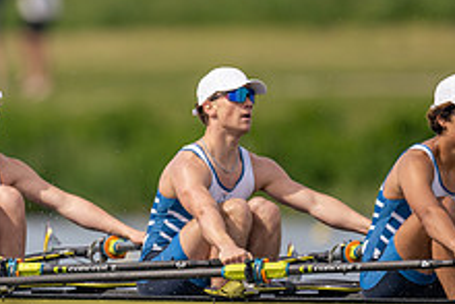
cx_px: 64
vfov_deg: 0.9
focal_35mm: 1583
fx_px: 20020
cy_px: 222
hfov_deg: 1.3
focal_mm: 600
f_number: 4
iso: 280
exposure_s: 1/2500
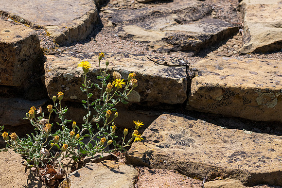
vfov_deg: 15.5
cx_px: 125
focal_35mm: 88
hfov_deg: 23.1
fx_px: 690
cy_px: 91
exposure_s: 1/500
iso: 400
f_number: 11
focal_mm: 70
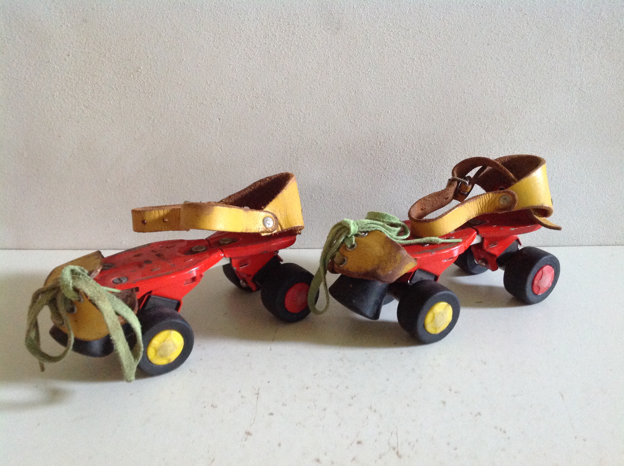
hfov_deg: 52.7
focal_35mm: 35
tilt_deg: -22.2
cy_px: 233
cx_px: 312
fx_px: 630
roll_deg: +0.1
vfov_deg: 40.6
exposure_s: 1/15
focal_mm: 4.28
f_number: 2.4
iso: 400
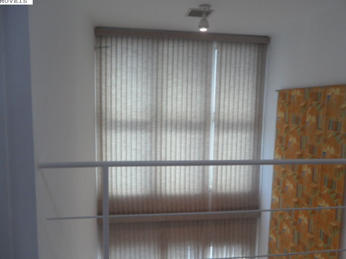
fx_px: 270
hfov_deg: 65.3
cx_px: 170
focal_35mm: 27
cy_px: 135
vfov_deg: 51.4
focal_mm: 4.1
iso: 80
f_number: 2.9
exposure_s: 1/45
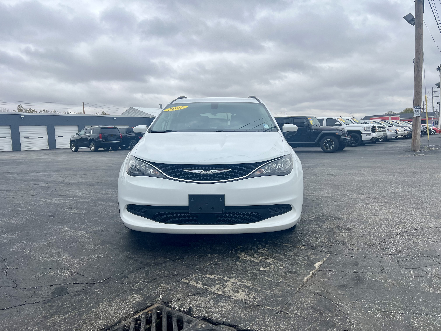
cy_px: 166
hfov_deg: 67.3
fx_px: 331
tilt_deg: -5.3
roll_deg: +2.6
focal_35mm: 26
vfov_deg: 53.1
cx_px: 220
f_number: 1.5
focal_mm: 5.7
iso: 50
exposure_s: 1/1511
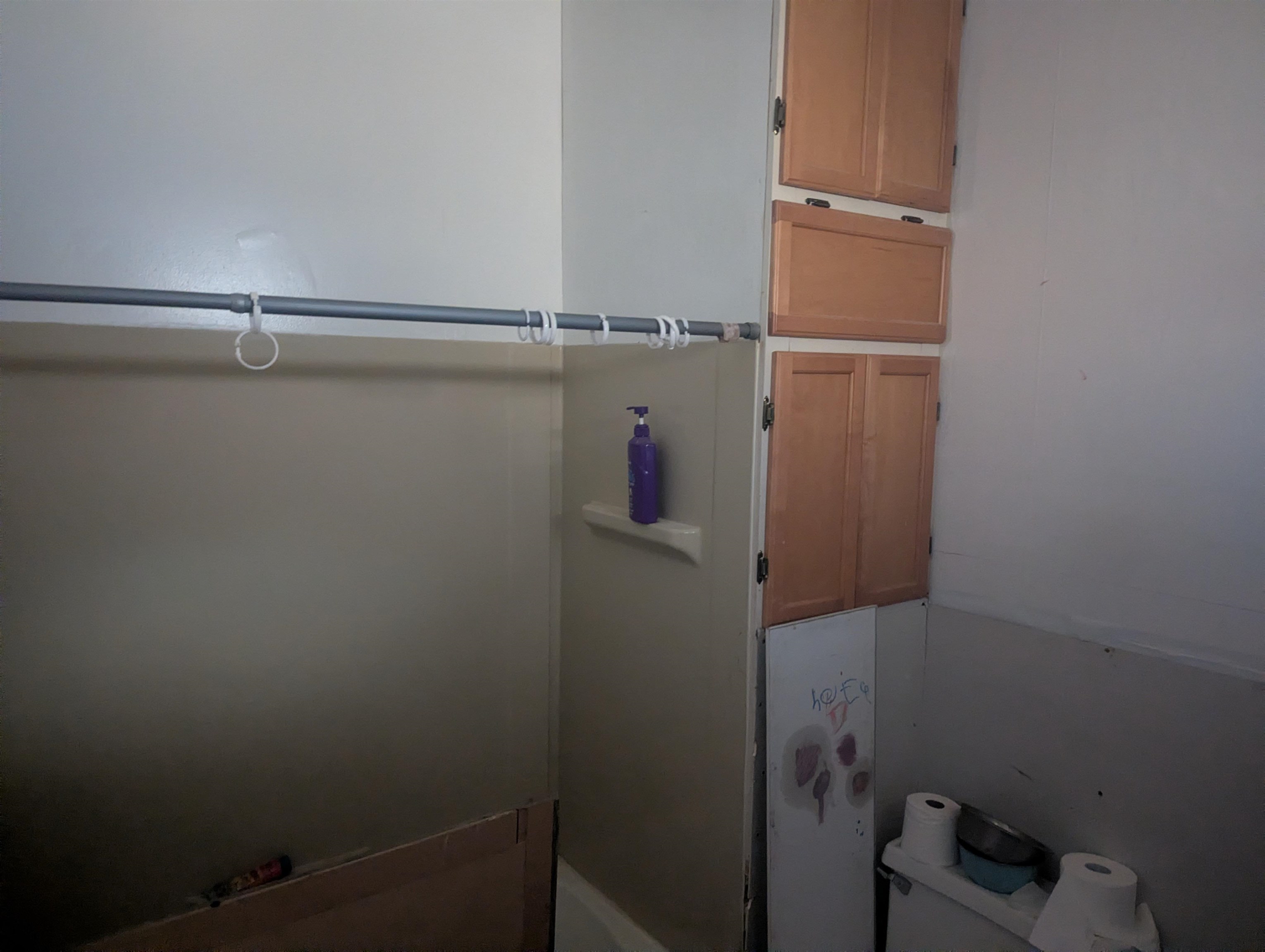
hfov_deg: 71.5
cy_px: 476
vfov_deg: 56.9
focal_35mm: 24
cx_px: 632
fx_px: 878
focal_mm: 6.81
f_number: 1.85
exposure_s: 1/14.9
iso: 4295
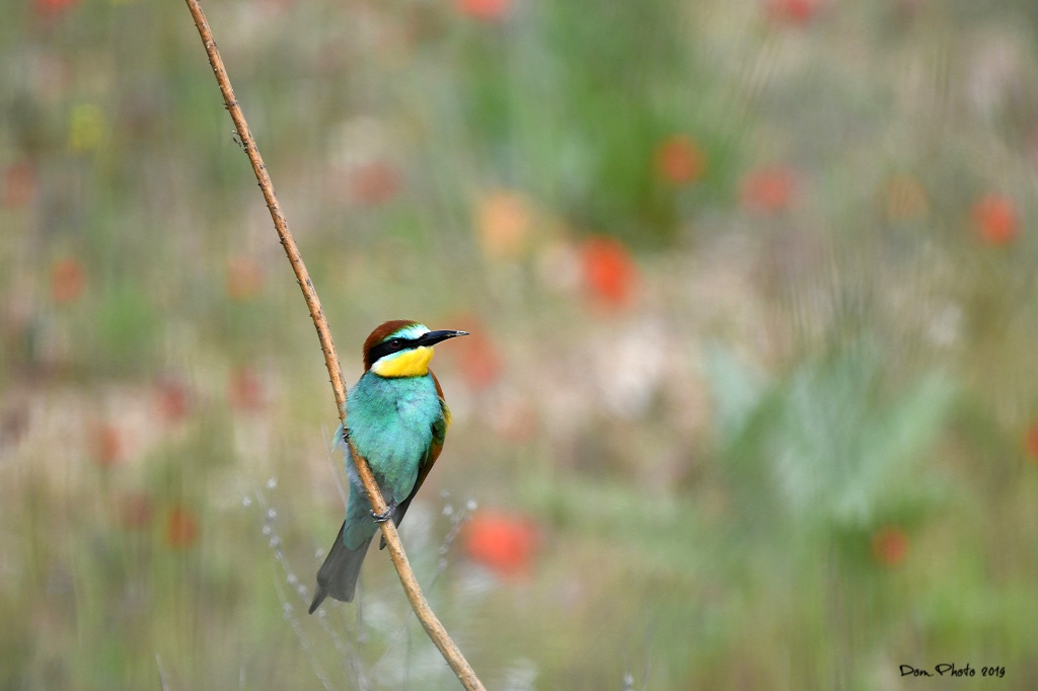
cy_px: 346
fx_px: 21617
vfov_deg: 1.8
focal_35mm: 750
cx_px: 519
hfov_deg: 2.8
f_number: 5.6
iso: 125
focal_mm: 500
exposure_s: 1/500
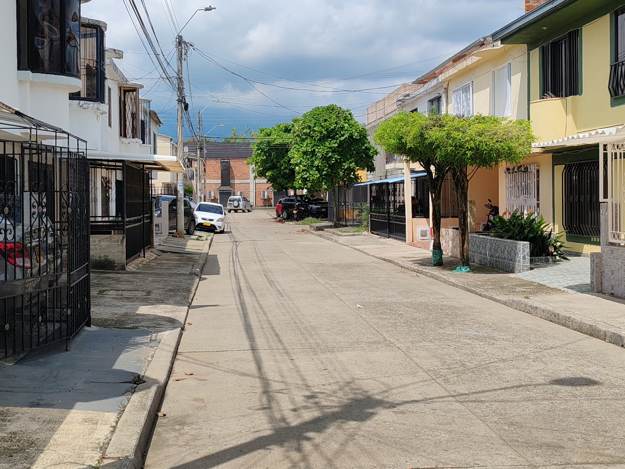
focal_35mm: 47
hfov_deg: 40.4
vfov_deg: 30.8
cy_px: 204
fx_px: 849
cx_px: 290
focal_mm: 6.12
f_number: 1.9
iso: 50
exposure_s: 1/1100
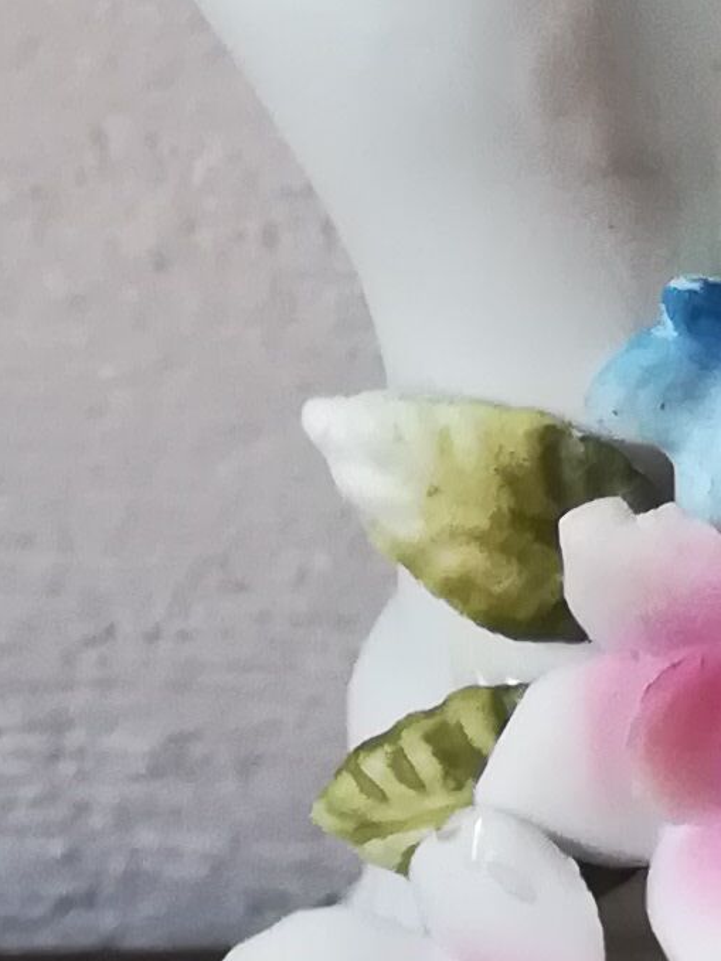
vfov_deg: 12.6
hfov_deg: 9.7
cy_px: -239
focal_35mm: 152
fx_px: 4223
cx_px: 744
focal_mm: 3.83
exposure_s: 1/25
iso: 320
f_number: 2.2
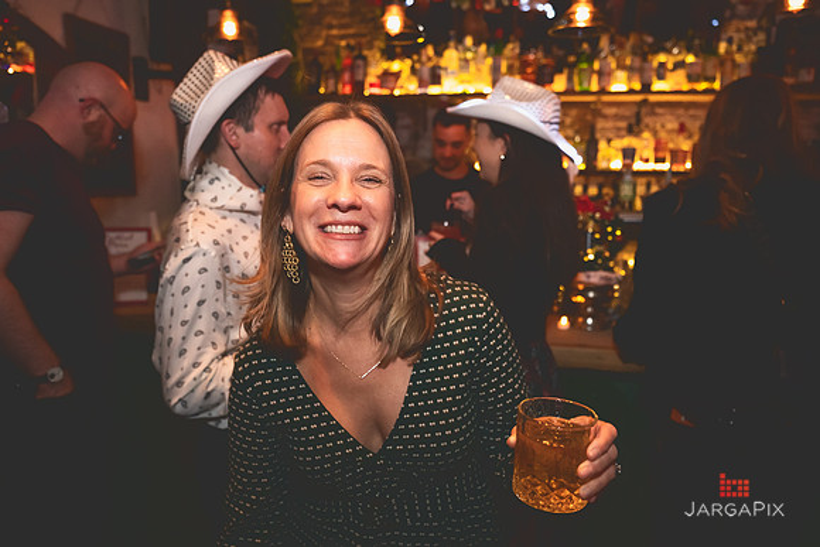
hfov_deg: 70.4
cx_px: 410
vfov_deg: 50.4
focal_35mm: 26
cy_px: 274
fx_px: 581
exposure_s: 1/100
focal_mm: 25
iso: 3200
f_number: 3.2
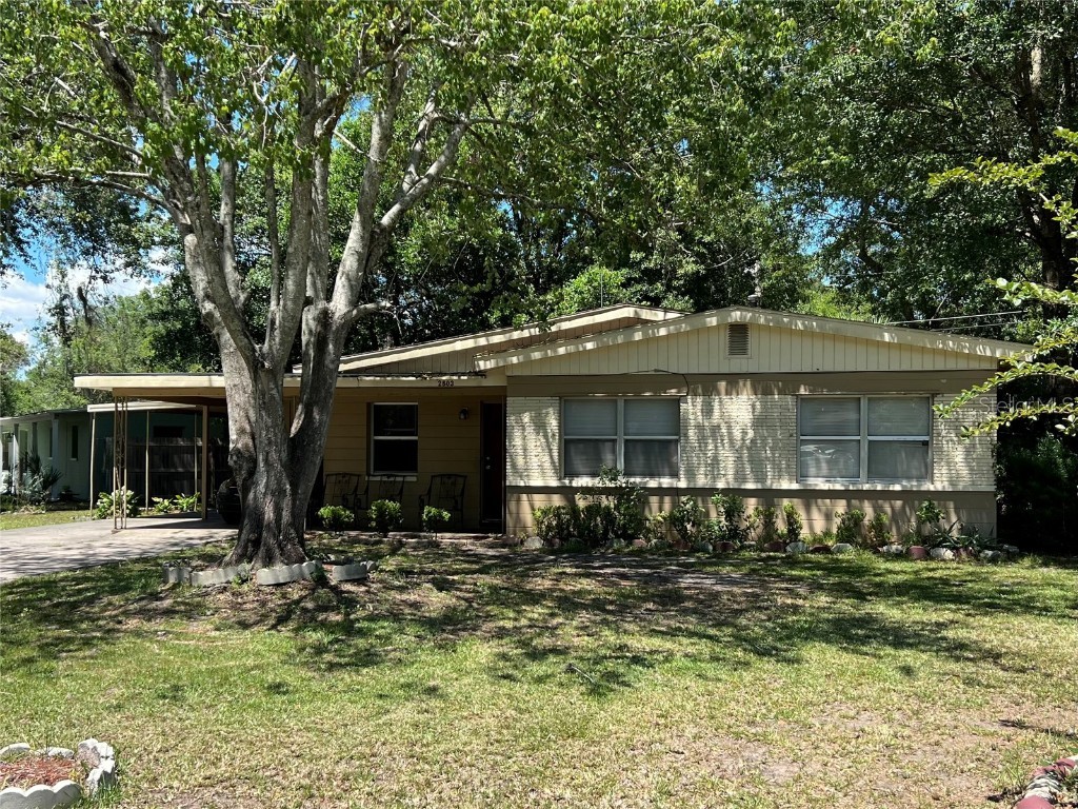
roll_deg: -0.6
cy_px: 404
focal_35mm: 26
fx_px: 810
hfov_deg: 67.3
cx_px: 539
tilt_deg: +0.1
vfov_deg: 53.1
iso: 50
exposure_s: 1/1751
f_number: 1.5
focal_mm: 5.7
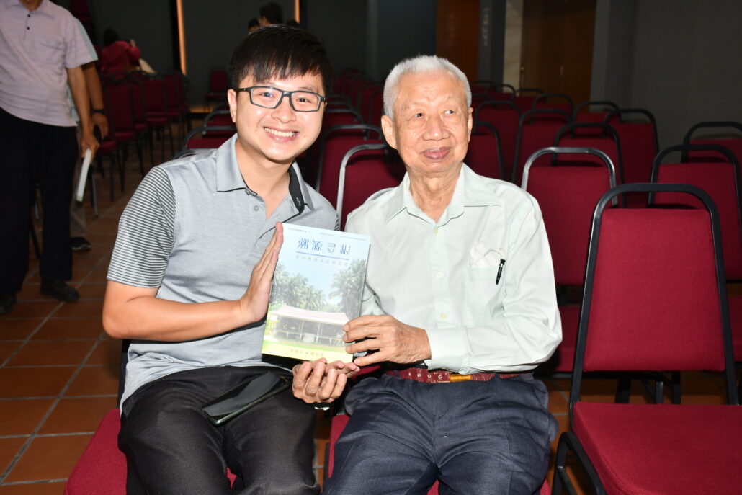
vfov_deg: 33.4
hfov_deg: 48.5
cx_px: 371
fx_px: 825
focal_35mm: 40
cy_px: 248
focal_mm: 27
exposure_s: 1/80
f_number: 5.6
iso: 250
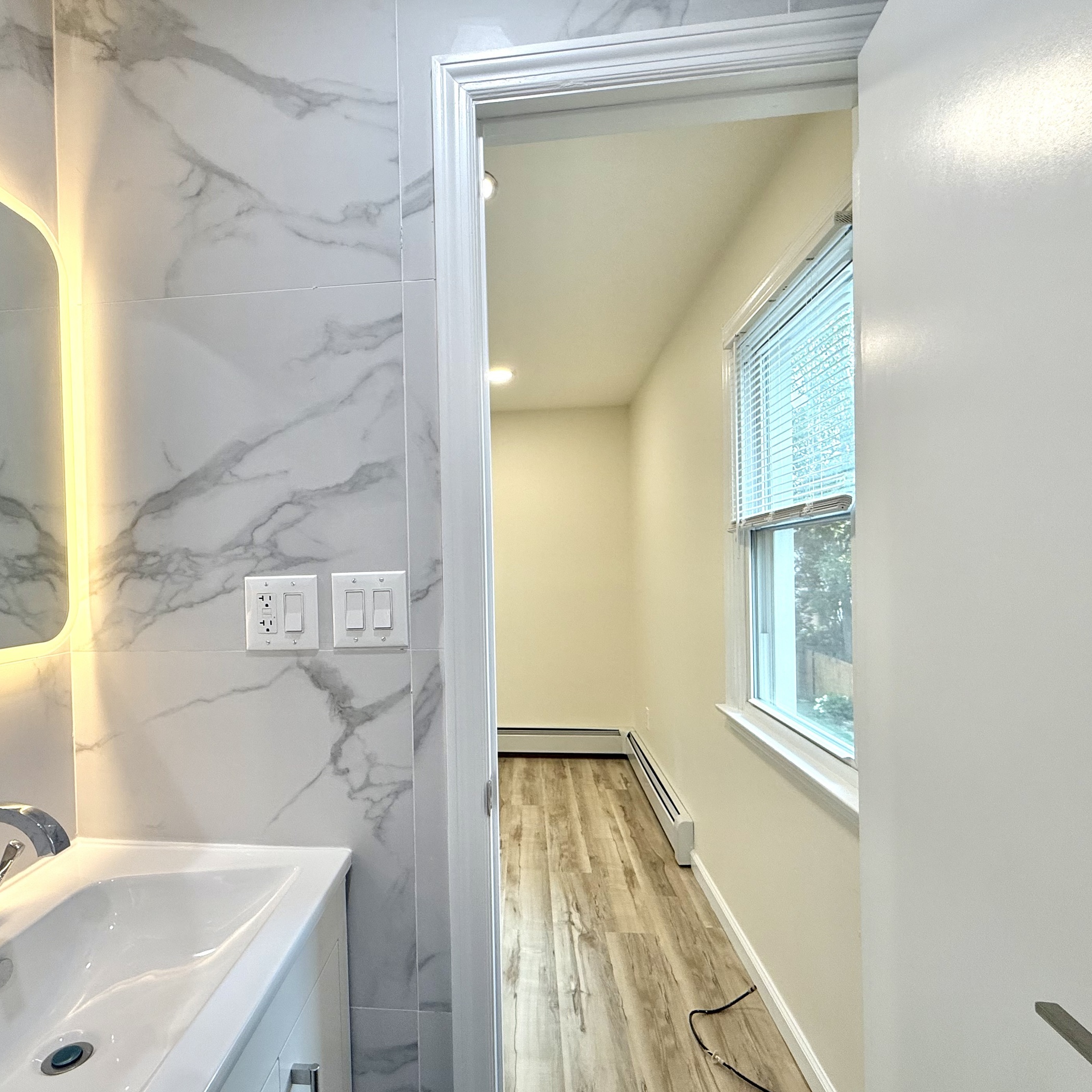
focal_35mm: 18
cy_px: 581
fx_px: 642
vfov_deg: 80.6
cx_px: 460
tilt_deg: -0.6
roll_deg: +0.9
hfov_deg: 80.1
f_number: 2.2
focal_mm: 2.22
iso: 100
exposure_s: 1/120
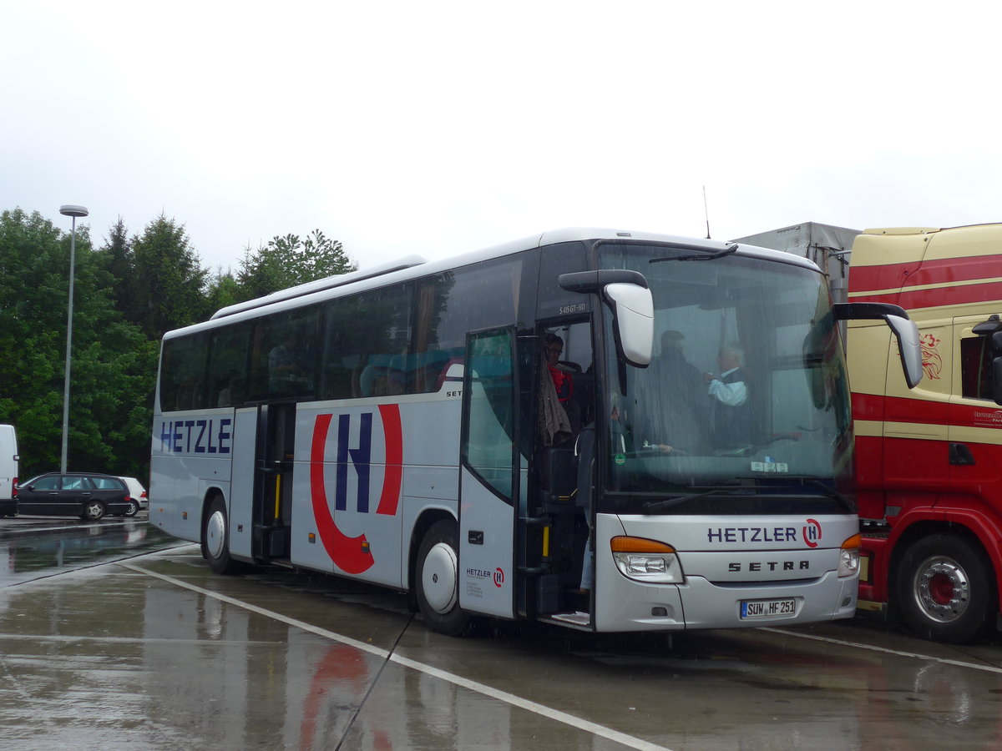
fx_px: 1274
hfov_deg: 42.9
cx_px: 501
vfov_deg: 32.9
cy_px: 376
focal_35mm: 44
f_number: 2.8
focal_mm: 9
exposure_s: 1/640
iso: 80
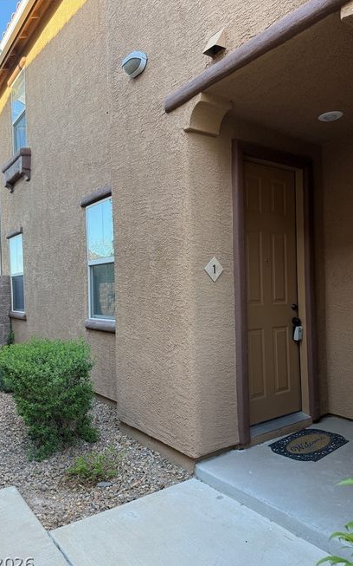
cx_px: 169
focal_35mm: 26
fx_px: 400
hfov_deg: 47.6
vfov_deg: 70.4
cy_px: 287
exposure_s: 1/243
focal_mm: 6.76
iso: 125
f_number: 1.78
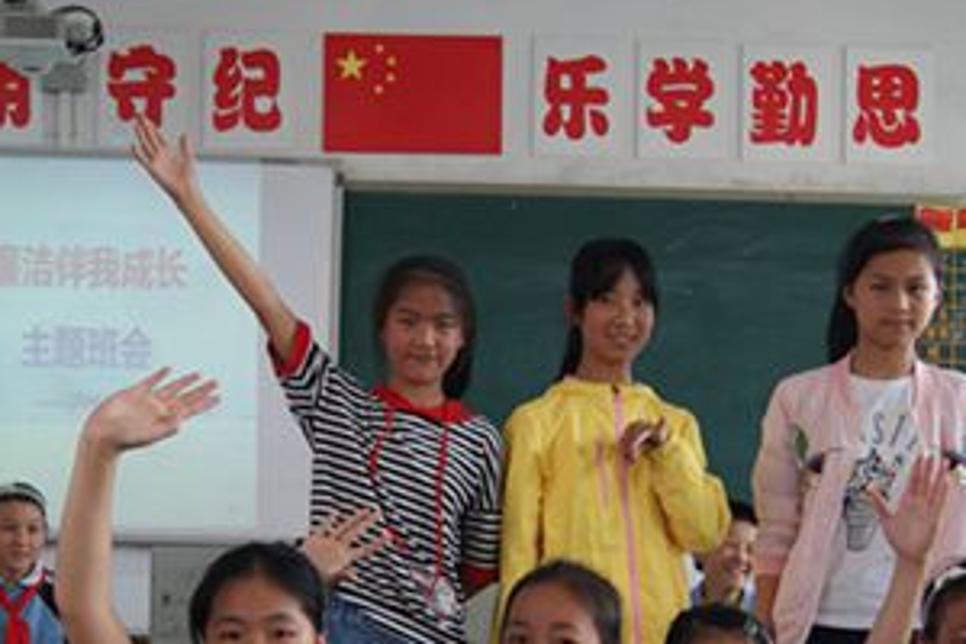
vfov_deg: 20.8
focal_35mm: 65
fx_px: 1744
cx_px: 390
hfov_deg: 30.9
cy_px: 438
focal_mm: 26
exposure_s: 1/60
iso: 400
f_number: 4.5
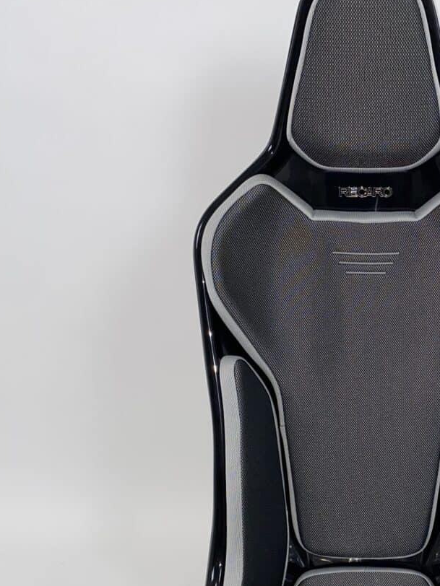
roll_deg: -0.5
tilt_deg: -17.5
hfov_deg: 30.0
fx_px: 797
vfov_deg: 39.3
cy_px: 443
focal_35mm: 47
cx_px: 368
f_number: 1.8
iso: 50
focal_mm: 4.25
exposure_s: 1/100
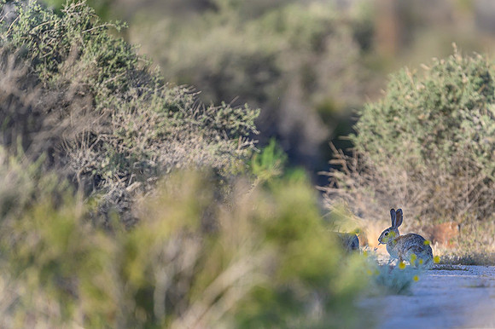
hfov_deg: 2.7
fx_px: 10638
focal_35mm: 774
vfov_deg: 1.8
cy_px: 213
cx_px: 337
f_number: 4
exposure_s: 1/1600
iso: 320
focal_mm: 560
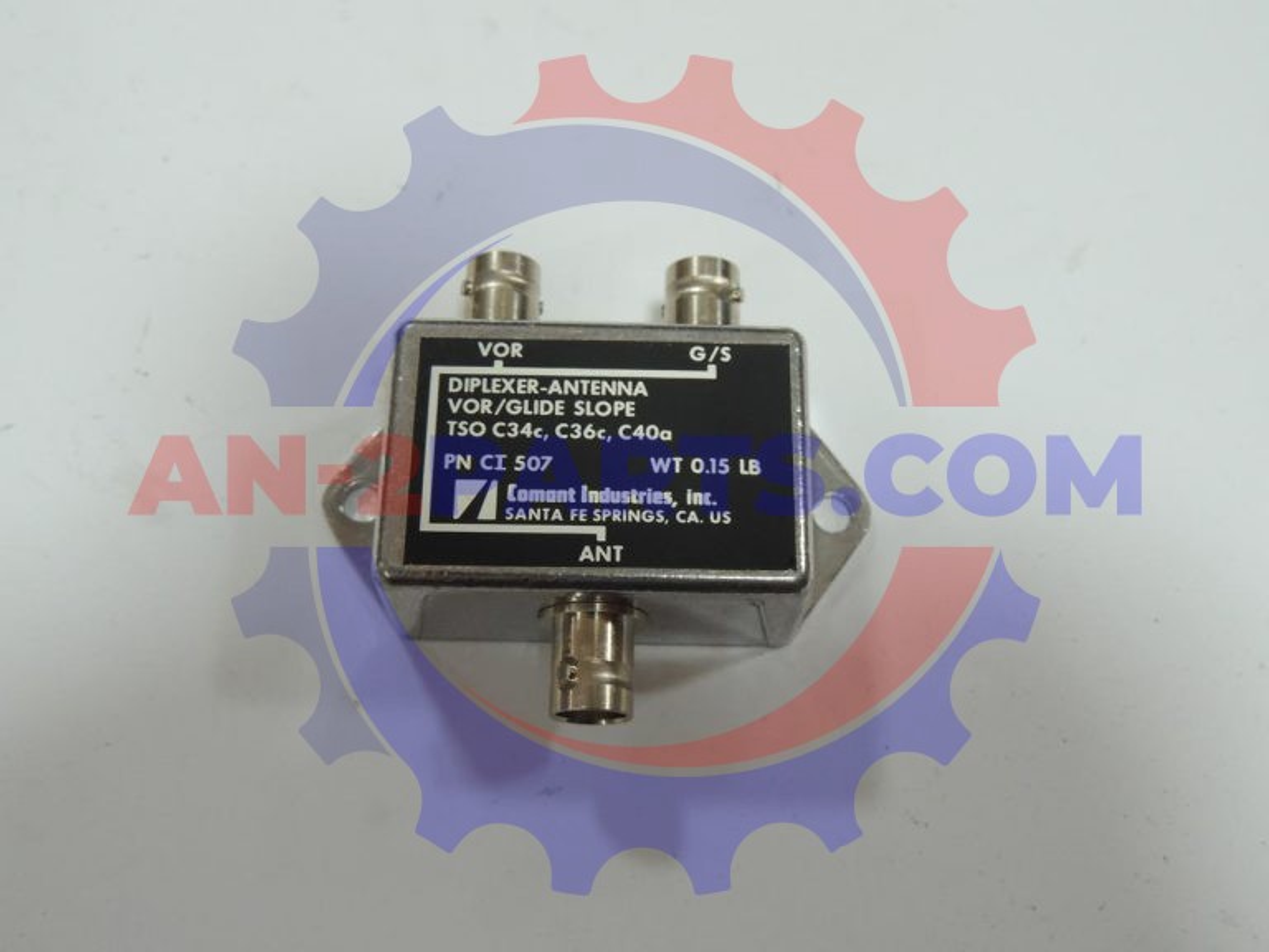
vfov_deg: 40.7
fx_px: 1283
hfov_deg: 52.6
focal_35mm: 35
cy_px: 476
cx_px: 634
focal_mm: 6.2
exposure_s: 1/20
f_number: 3.3
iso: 400
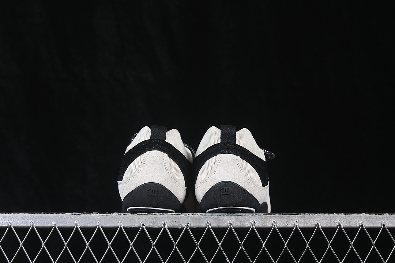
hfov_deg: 27.0
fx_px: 823
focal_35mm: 75
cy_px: 132
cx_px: 198
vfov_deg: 18.2
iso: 160
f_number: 7.1
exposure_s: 1/60
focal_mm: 50
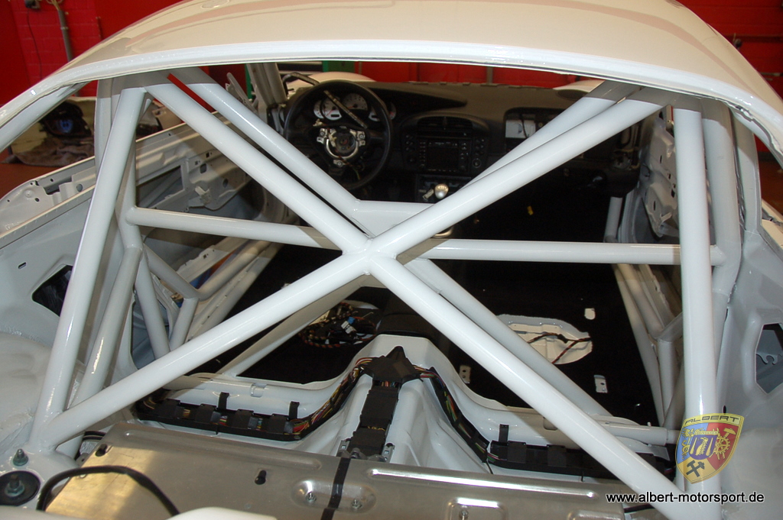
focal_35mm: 27
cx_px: 392
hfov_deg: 67.4
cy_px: 260
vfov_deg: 47.9
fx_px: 587
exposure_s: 1/60
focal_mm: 18
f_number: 3.5
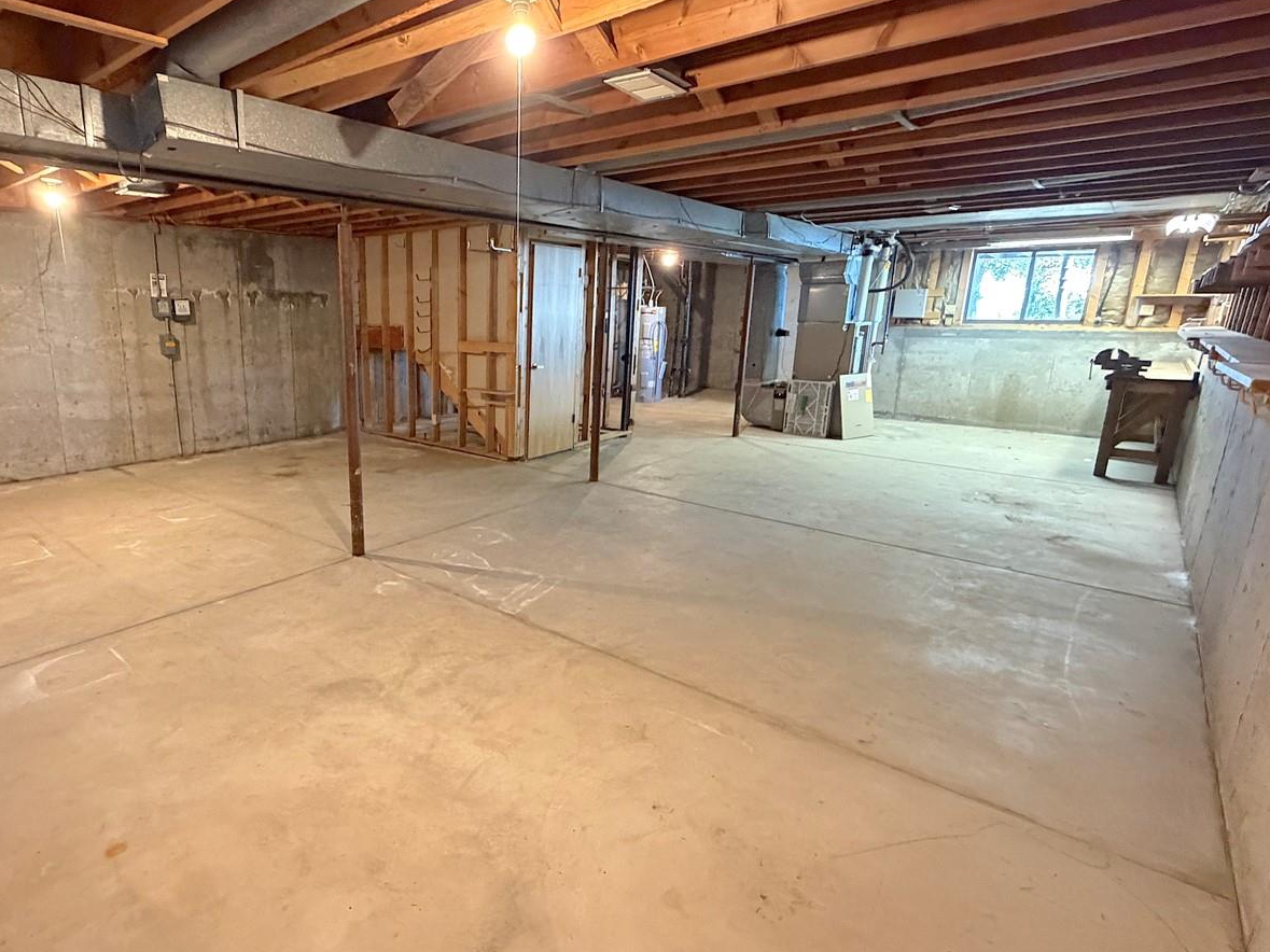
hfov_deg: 83.4
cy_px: 480
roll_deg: -0.2
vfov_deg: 68.7
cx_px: 497
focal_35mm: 19
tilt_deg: -14.2
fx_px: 697
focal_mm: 2.22
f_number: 2.2
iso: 800
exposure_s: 1/60
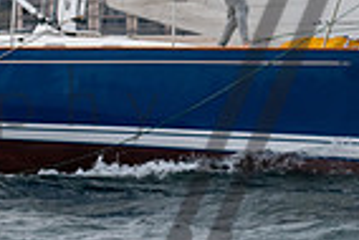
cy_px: -85
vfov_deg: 2.4
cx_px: 48
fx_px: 5640
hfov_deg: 3.6
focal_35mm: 565
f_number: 5.6
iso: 400
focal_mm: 92
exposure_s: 1/640
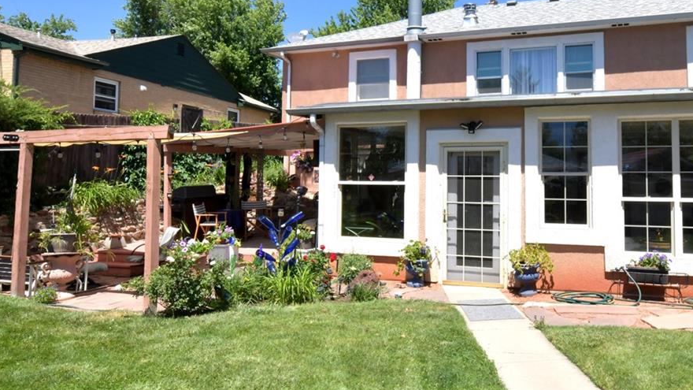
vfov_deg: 42.7
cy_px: 158
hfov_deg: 68.4
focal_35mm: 27
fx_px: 496
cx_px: 447
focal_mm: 14
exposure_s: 1/250
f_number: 18
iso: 400
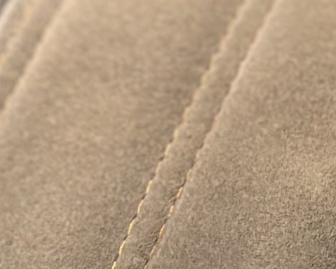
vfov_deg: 4.3
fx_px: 3292
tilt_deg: -21.6
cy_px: -882
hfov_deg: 5.8
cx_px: 550
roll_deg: -0.2
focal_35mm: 331
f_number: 1.78
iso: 320
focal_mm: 6.86
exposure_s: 1/33
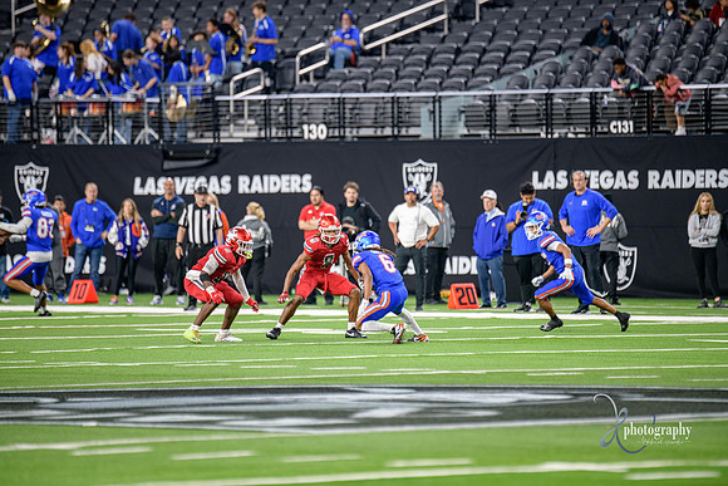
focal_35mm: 300
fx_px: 6068
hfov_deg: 6.9
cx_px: 364
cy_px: 243
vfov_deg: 4.6
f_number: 2.8
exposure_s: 1/400
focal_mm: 300
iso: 1000
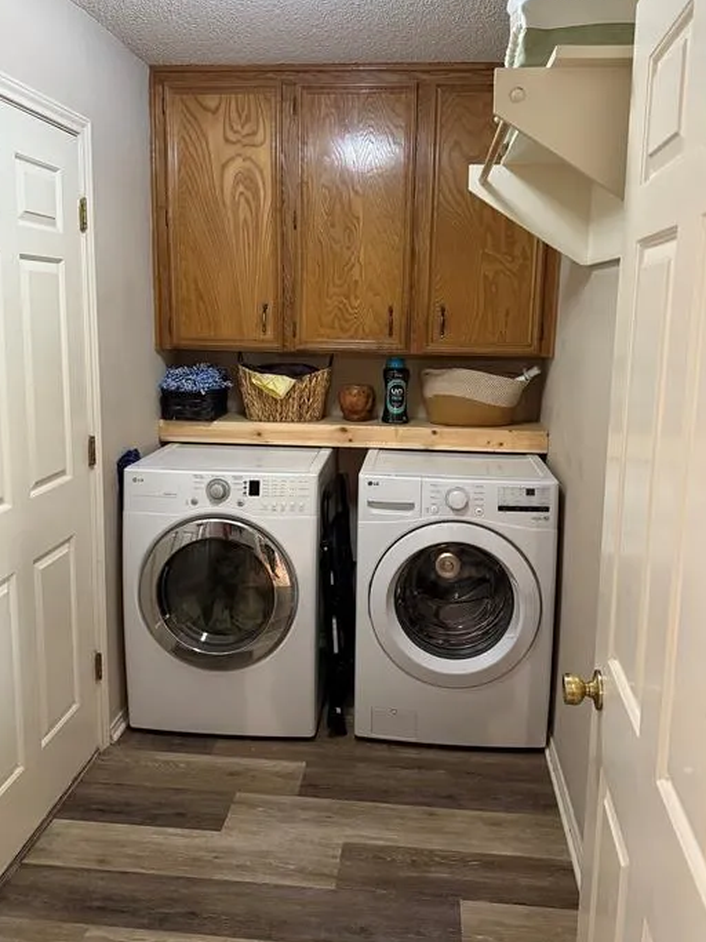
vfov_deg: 65.1
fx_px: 734
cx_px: 364
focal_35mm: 27
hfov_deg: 51.3
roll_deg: -1.0
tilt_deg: -9.1
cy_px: 419
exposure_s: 1/40
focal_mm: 6.76
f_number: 1.78
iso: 800
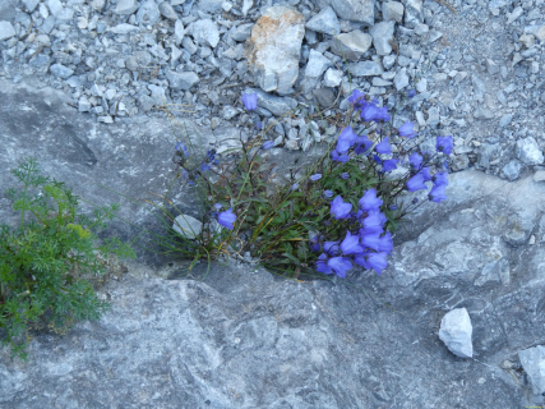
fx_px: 1417
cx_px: 272
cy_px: 204
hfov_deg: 21.8
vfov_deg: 16.4
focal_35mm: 90
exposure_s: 1/80
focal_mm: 16.1
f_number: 4.9
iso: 250
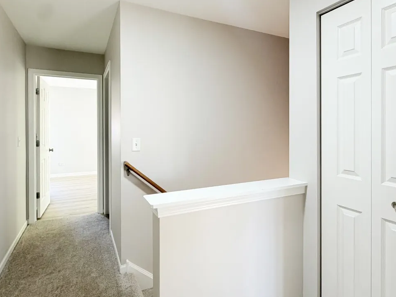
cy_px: 129
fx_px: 240
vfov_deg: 63.2
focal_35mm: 21
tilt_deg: +0.0
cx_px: 196
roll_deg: -0.2
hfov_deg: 79.0
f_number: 2.2
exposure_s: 1/60
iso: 200
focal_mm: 2.22
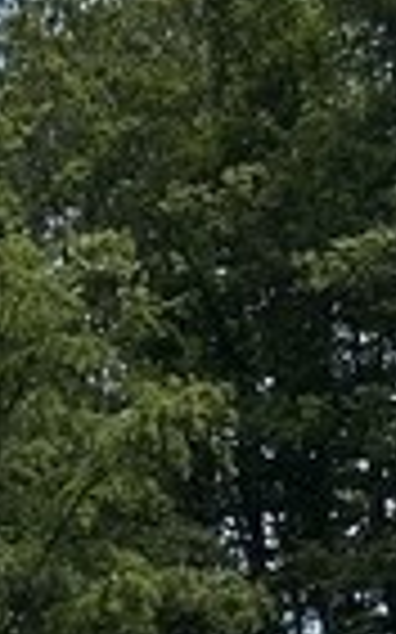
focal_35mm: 200
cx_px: -153
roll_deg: +0.9
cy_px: 1470
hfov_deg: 6.5
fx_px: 3457
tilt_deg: +12.1
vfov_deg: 9.4
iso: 50
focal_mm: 5.7
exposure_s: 1/3077
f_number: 1.5
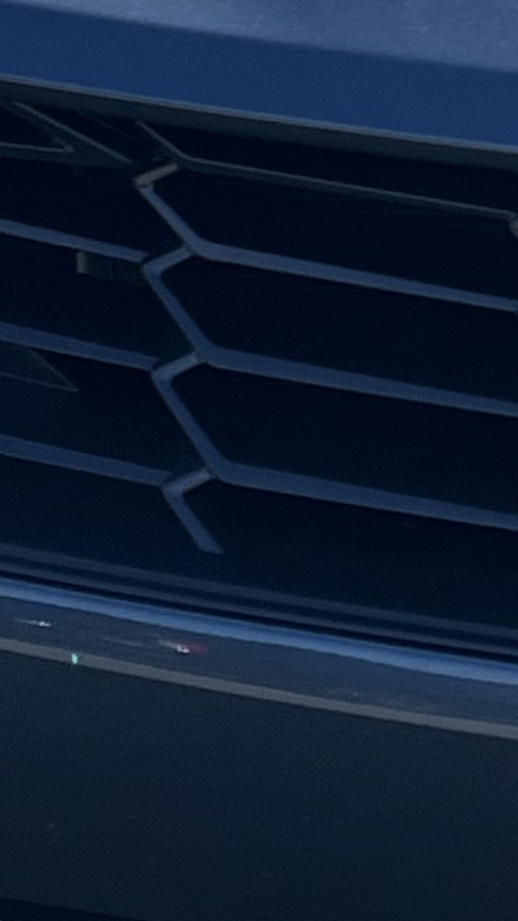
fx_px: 4370
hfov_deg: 6.7
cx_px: 796
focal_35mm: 179
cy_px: -39
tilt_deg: -24.7
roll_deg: -0.8
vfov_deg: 11.9
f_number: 1.6
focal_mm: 5.1
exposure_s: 1/2024
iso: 50
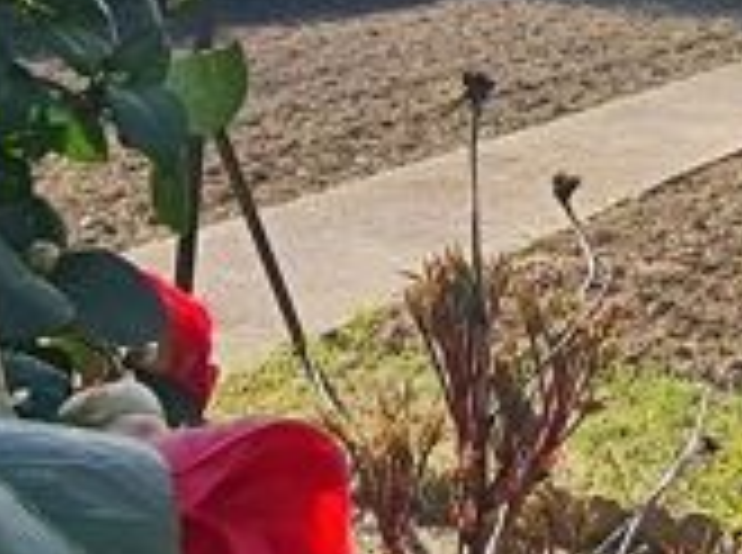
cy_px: -221
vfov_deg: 17.2
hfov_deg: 24.3
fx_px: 1690
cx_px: 607
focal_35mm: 79
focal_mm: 2.2
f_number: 2.2
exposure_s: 1/1092
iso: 50
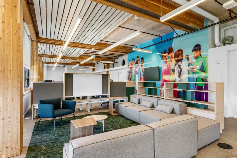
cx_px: 151
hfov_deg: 82.0
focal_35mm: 20
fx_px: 132
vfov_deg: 61.9
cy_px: 72
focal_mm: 14
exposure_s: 5
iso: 640
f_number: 18
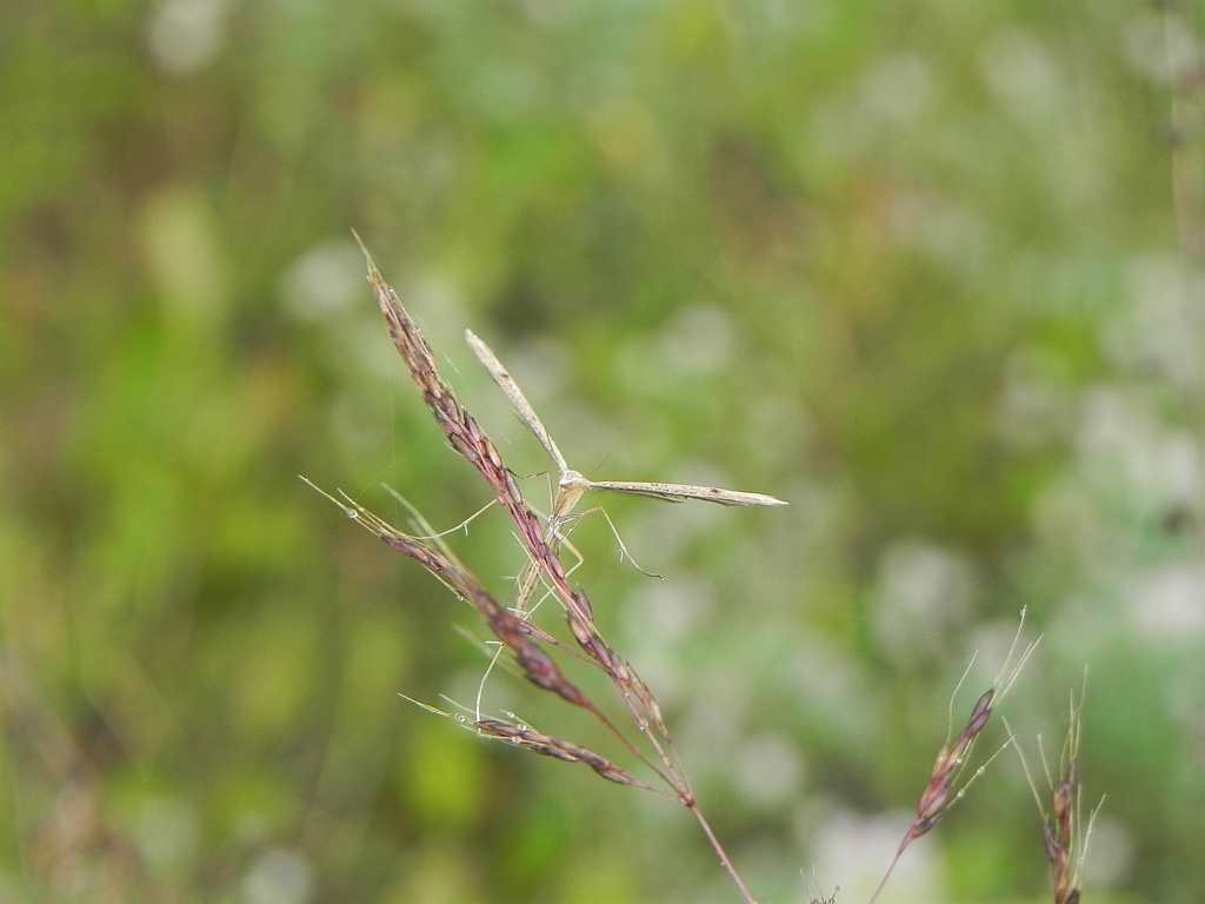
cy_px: 452
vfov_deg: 15.6
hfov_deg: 20.7
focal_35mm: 95
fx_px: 3307
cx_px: 602
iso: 160
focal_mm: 16.9
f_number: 4
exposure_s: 1/145
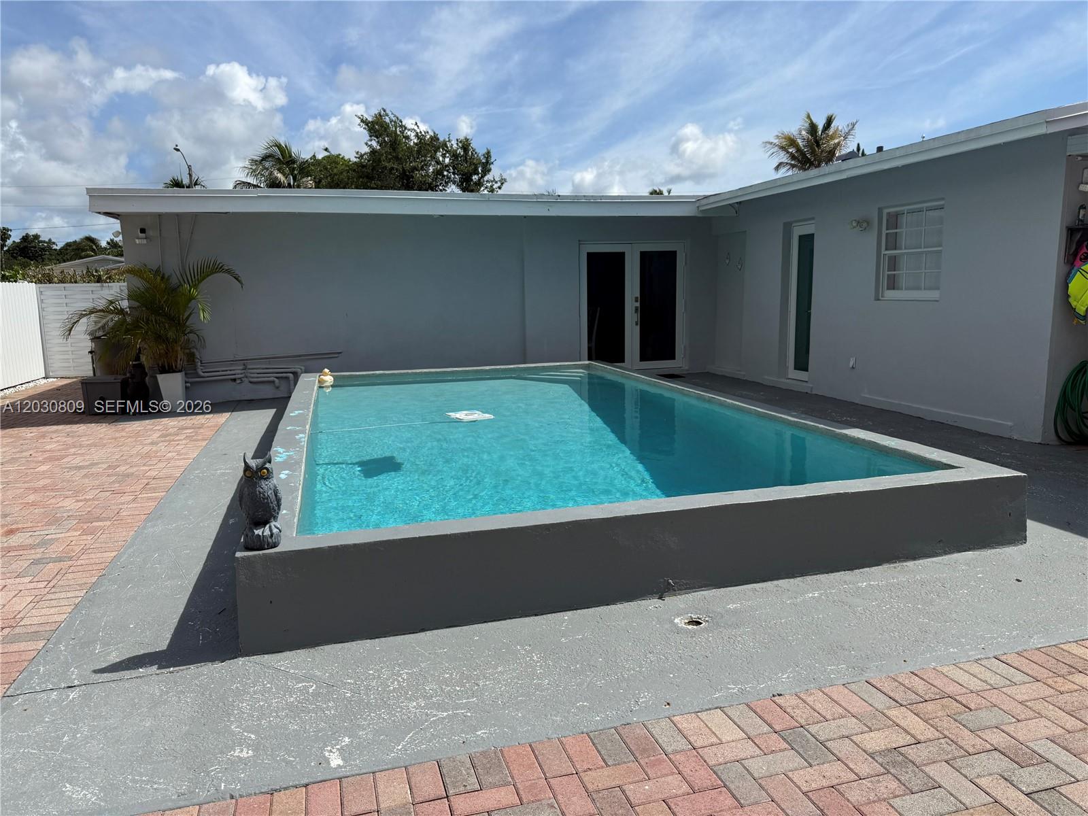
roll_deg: +2.0
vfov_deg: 56.8
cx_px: 544
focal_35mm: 24
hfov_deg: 71.6
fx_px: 754
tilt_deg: -8.6
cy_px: 408
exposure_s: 1/6711
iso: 80
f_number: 1.78
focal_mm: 6.76
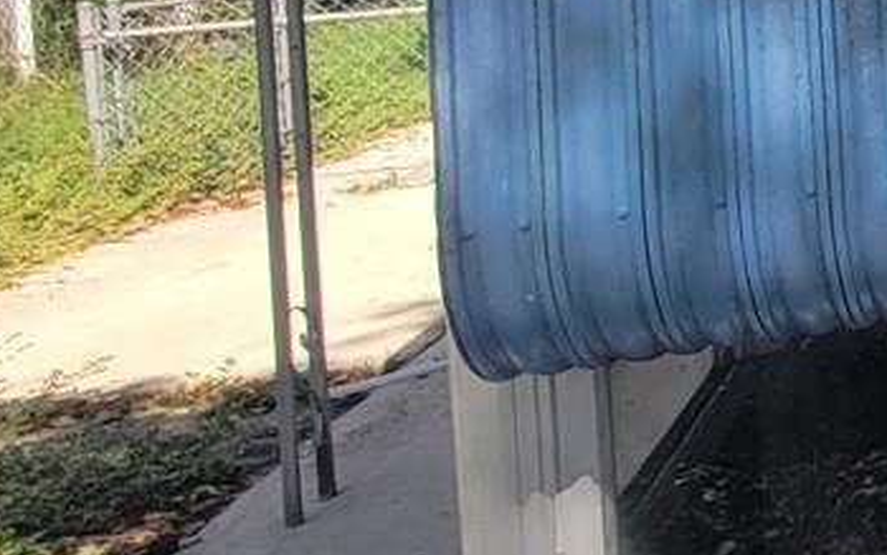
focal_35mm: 63
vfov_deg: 19.3
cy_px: -134
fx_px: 1523
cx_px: 2010
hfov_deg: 16.4
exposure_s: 1/792
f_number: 2.2
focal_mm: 2.2
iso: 50
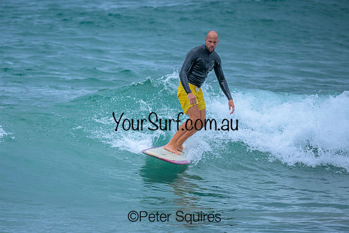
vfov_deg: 1.3
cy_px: 121
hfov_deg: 1.9
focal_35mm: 1099
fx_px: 10659
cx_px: 109
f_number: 6.3
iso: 360
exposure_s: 1/2000
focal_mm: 800
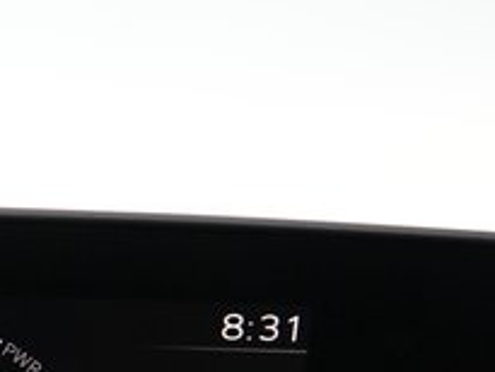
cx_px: -118
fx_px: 1202
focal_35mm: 84
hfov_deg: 21.4
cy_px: 505
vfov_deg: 16.5
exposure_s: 1/160
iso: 5000
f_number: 2.8
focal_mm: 28
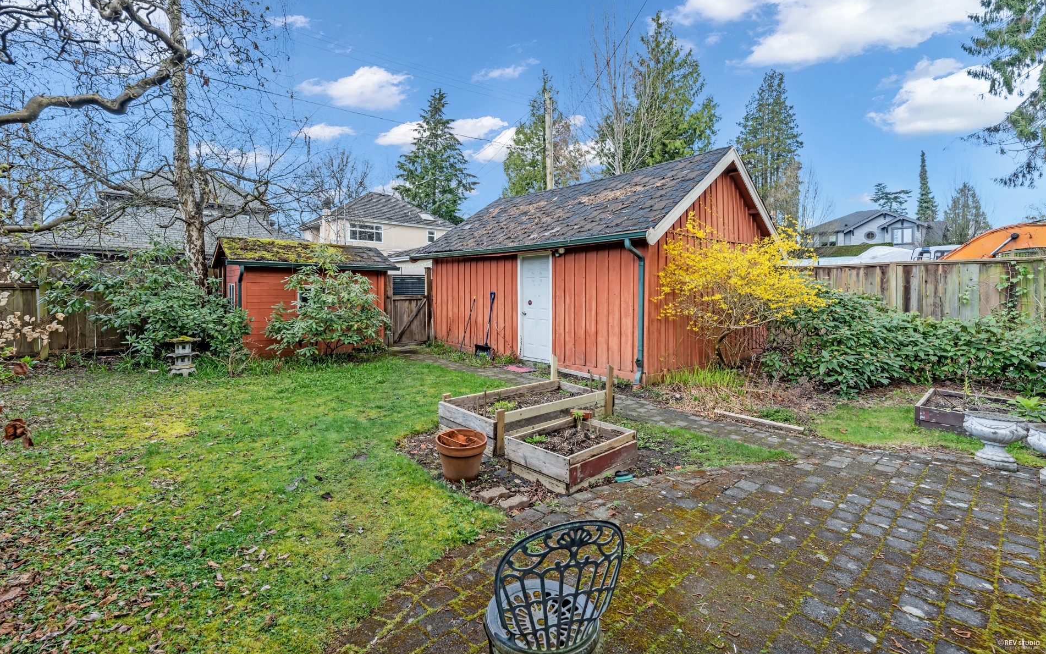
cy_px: 292
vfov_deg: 74.6
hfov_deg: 101.4
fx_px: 428
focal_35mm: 15
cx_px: 502
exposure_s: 1/60
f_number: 8
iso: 100
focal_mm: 14
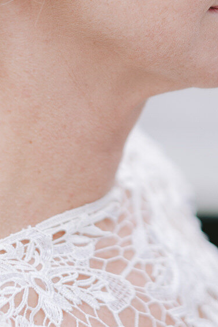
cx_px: 207
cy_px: 12
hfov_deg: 9.7
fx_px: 1281
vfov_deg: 14.4
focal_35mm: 141
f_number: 2
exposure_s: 1/4000
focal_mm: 50
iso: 200
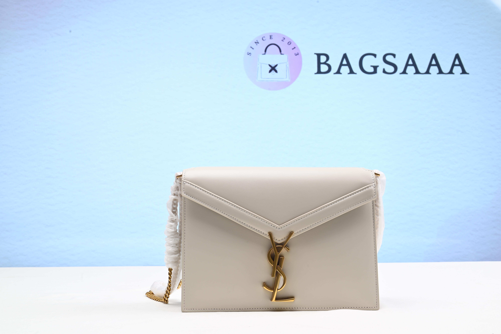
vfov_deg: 34.2
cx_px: 250
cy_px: 167
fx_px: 543
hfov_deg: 49.5
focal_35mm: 39
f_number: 16
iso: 100
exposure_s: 1/2
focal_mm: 39
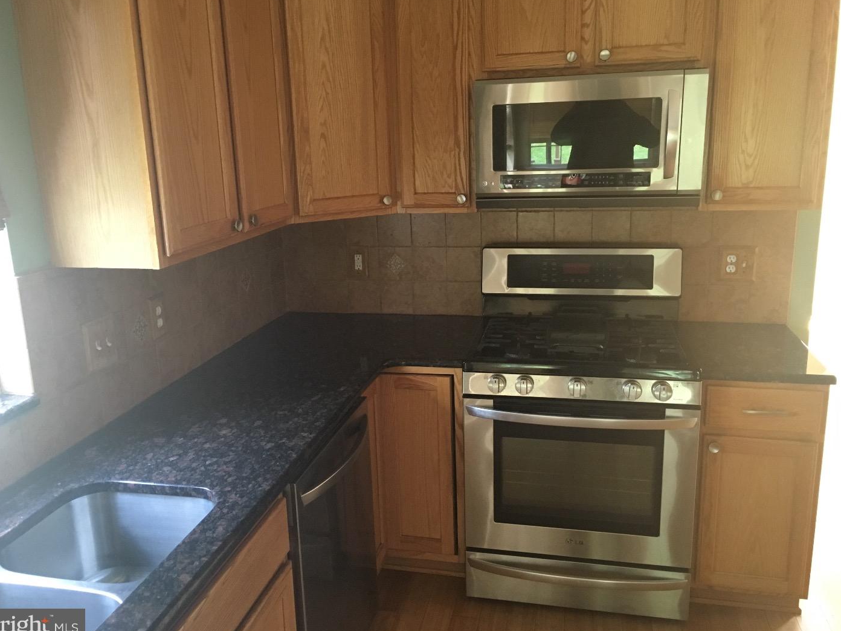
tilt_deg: -10.4
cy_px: 317
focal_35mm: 30
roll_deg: +1.8
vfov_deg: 46.8
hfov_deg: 60.0
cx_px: 414
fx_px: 729
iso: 200
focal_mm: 4.15
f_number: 2.2
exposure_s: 1/30
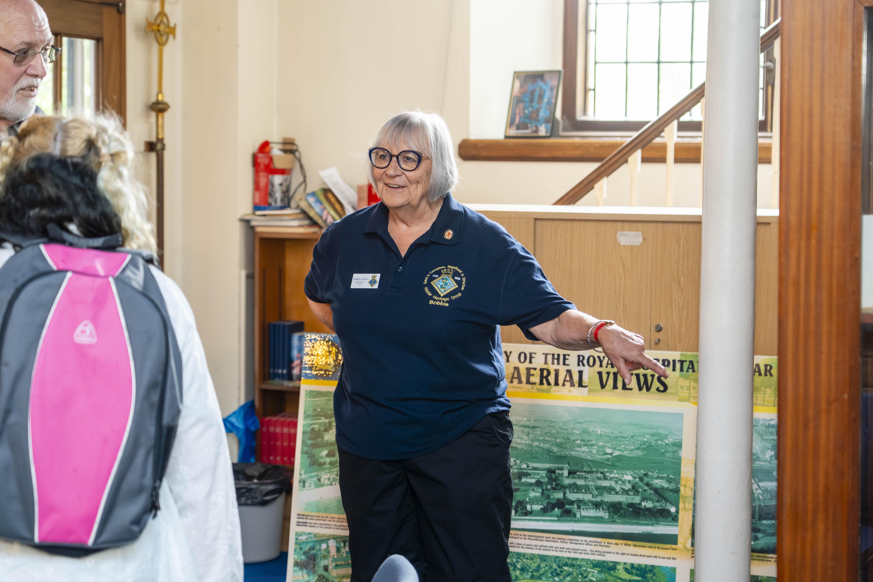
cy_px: 291
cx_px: 436
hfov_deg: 27.7
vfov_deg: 18.7
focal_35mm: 73
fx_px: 1770
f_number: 4
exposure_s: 1/125
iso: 1600
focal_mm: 73
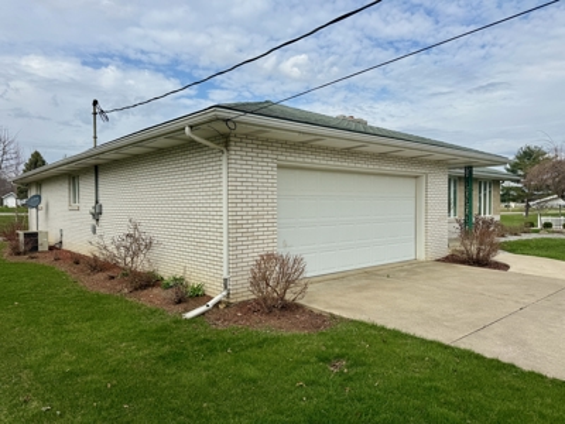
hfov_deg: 71.6
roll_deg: +0.6
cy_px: 212
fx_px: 392
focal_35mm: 24
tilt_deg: +0.8
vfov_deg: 56.8
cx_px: 282
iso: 80
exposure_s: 1/5714
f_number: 1.78
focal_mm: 6.76
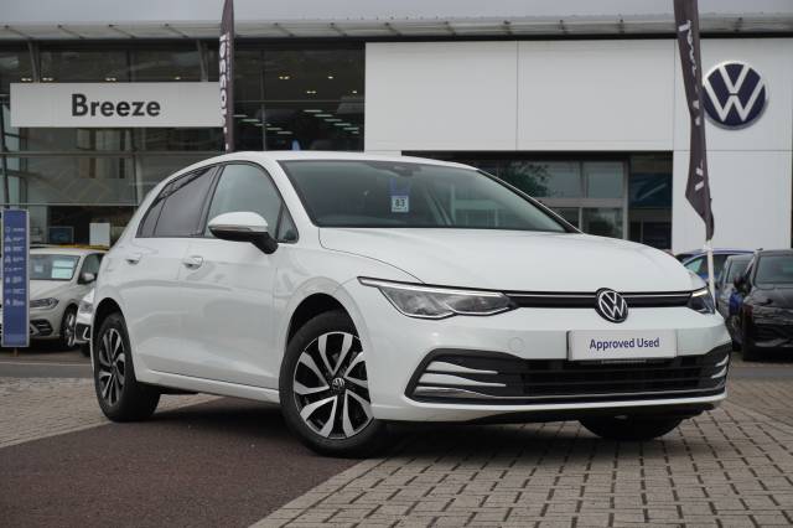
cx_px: 396
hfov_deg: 29.9
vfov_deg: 20.1
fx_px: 1486
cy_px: 264
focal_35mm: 68
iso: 100
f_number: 6.3
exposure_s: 1/200
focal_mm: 45
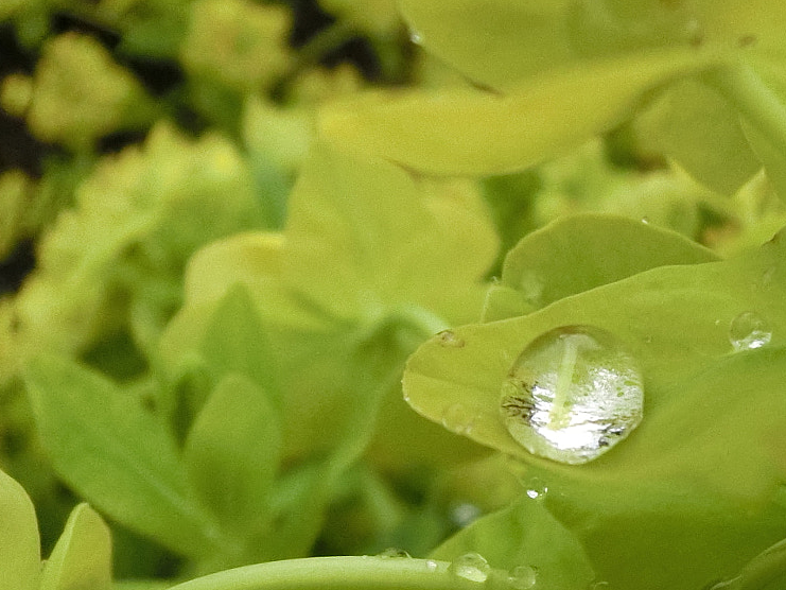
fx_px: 1226
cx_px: 663
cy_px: 462
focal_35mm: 54
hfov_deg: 34.1
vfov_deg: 26.6
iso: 800
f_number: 3.5
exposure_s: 1/800
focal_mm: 4.5
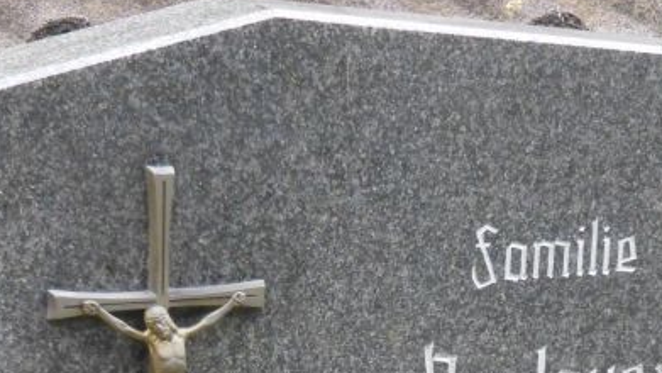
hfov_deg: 12.9
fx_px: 2932
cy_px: 459
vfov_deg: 7.2
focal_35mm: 167
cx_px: 359
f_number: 5
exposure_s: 1/250
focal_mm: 13.3
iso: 800
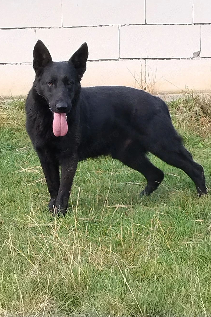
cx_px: 109
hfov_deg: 10.2
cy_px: 159
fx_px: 1178
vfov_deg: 15.3
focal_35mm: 134
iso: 50
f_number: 1.8
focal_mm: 3.96
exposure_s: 1/455
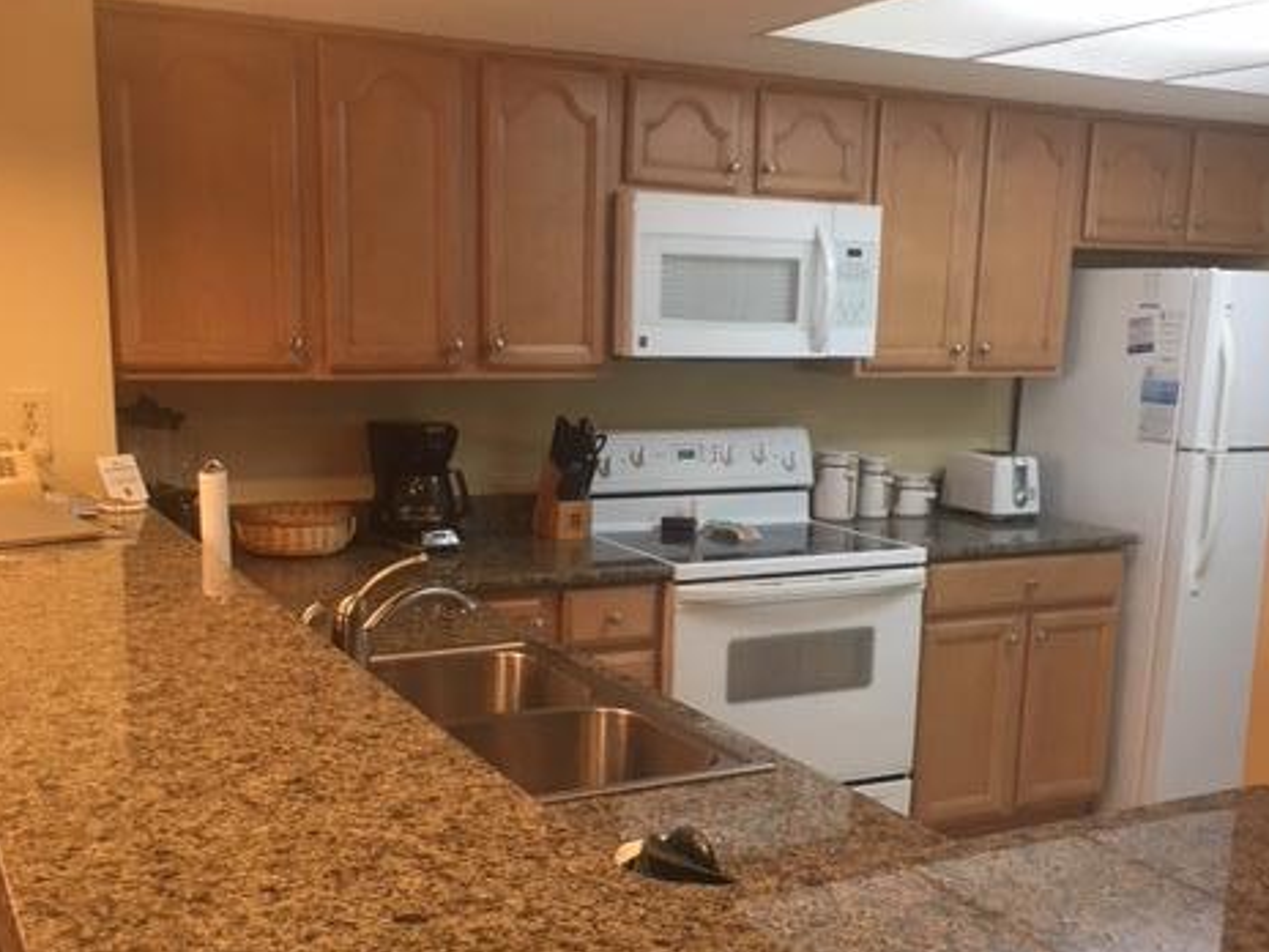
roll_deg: -0.7
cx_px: 640
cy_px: 626
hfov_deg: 46.8
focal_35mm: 40
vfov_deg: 35.6
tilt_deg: -9.7
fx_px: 1466
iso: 64
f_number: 2.2
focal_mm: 4.15
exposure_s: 1/15
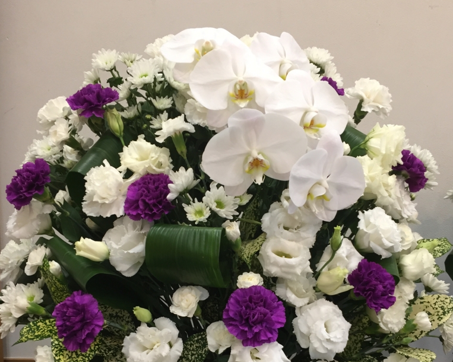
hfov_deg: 47.9
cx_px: 226
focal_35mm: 38
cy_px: 261
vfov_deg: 38.4
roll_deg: +0.4
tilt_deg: -6.3
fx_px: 509
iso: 80
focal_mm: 4.15
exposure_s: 1/30
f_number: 2.2
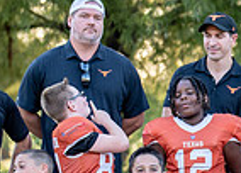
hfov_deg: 8.0
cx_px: 364
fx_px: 1687
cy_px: 198
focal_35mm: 246
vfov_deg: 5.8
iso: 100
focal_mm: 50
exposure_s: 1/800
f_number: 1.2
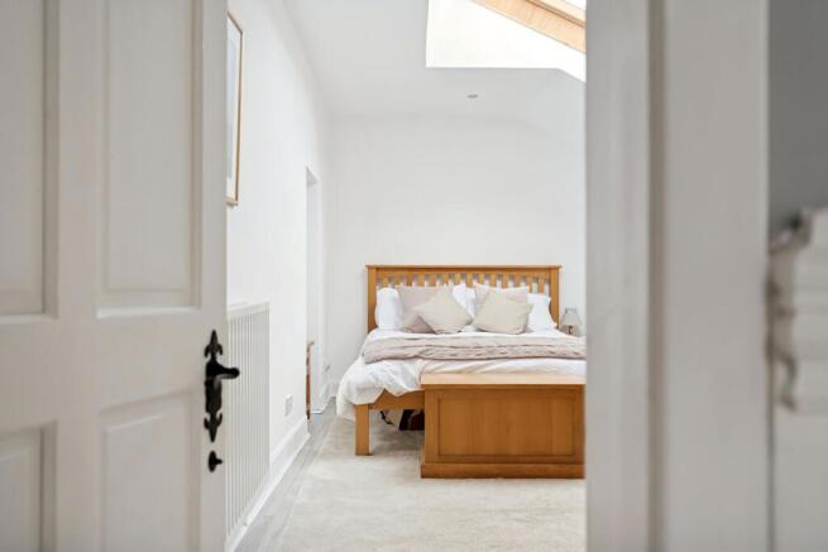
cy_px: 276
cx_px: 414
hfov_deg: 61.9
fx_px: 690
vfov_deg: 43.6
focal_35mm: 30
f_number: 2.8
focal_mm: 20
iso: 400
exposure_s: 1/100
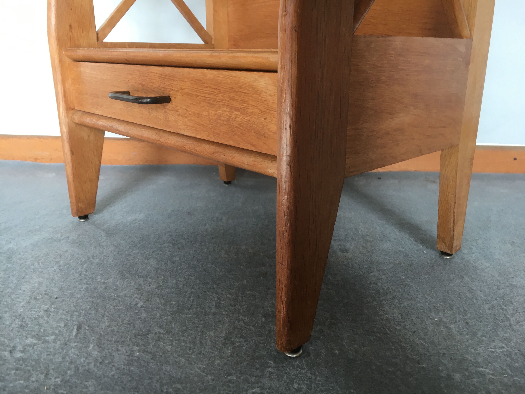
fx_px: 440
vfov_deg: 48.2
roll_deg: -0.7
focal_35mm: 29
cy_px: 197
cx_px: 262
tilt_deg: -17.8
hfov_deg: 61.7
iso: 25
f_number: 2.2
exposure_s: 1/33
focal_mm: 4.15
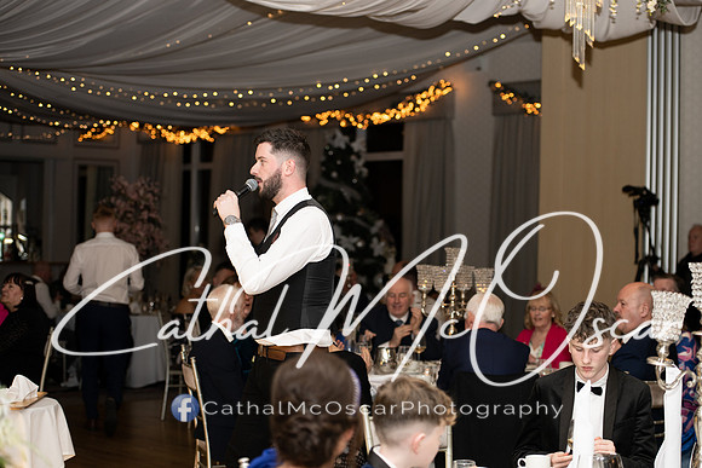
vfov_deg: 13.7
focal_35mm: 100
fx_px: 1950
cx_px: 351
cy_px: 234
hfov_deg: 20.4
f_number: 2.8
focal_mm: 100
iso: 400
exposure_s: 1/160
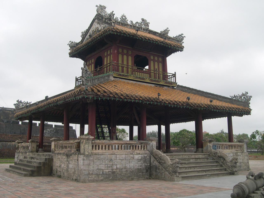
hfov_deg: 49.0
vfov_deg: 37.7
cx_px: 132
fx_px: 290
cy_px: 99
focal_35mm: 38
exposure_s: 1/156
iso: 100
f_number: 7.6
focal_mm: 8
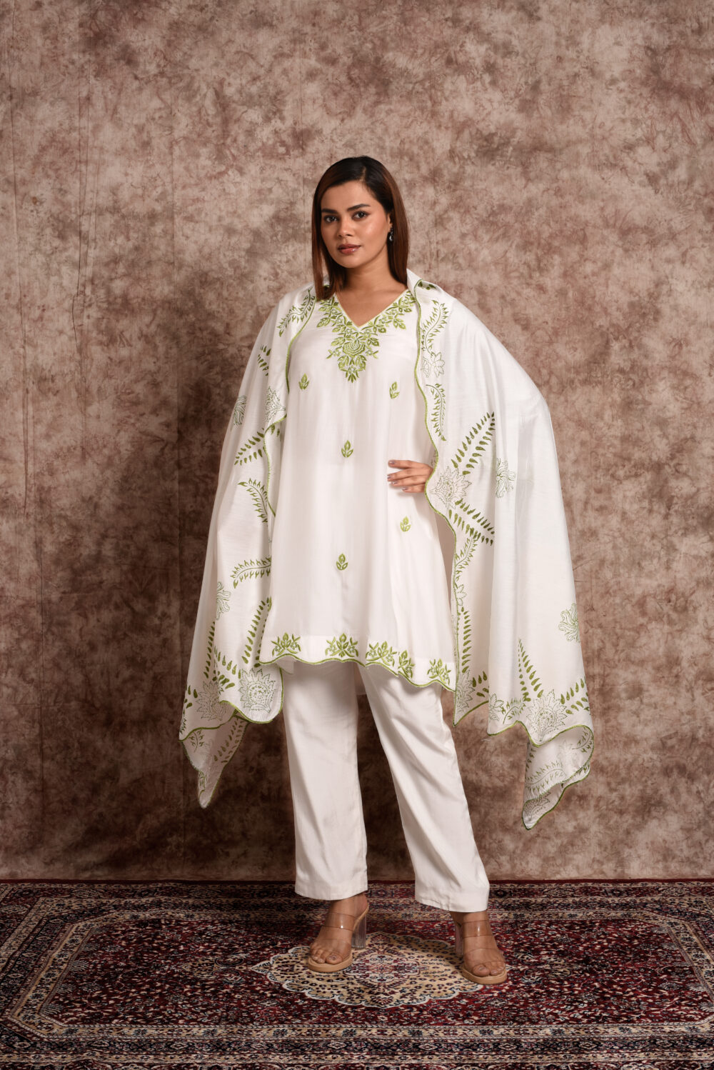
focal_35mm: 50
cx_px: 357
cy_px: 535
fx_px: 1486
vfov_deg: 39.6
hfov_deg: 27.0
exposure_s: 1/125
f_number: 11
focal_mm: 50
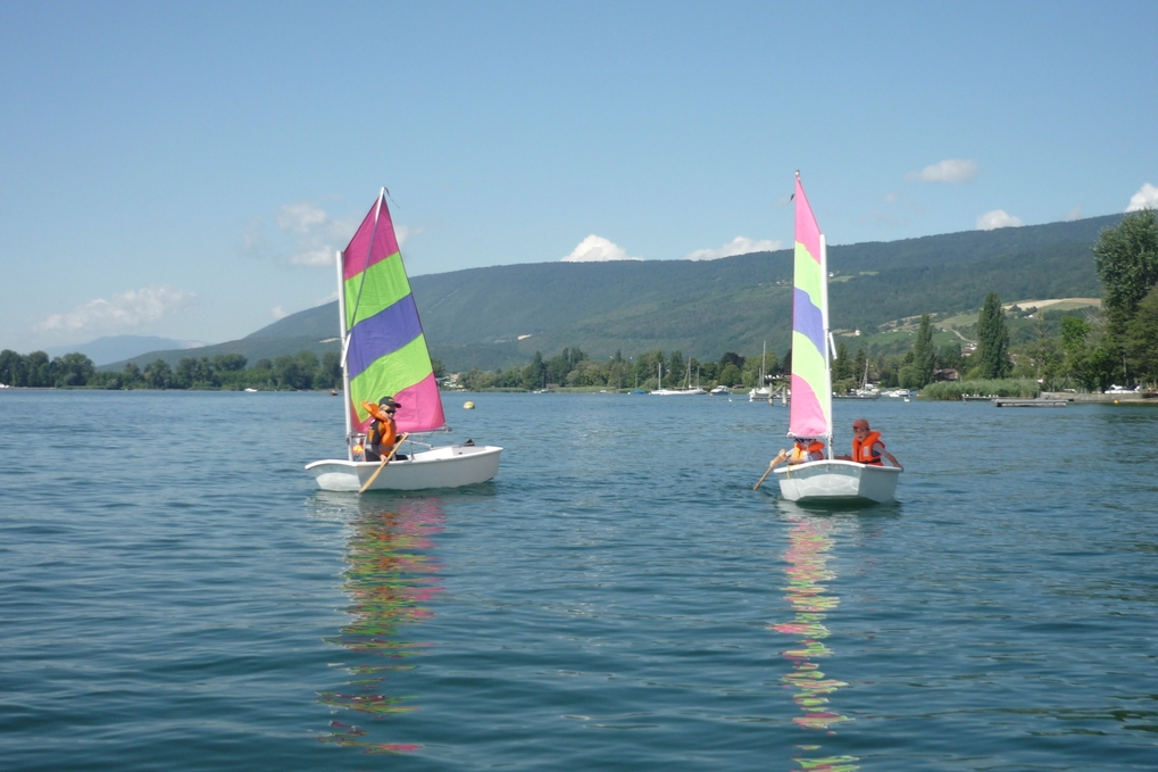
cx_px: 580
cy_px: 401
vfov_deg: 29.2
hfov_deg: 42.8
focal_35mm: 46
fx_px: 1479
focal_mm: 7.2
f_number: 9
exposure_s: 1/160
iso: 100
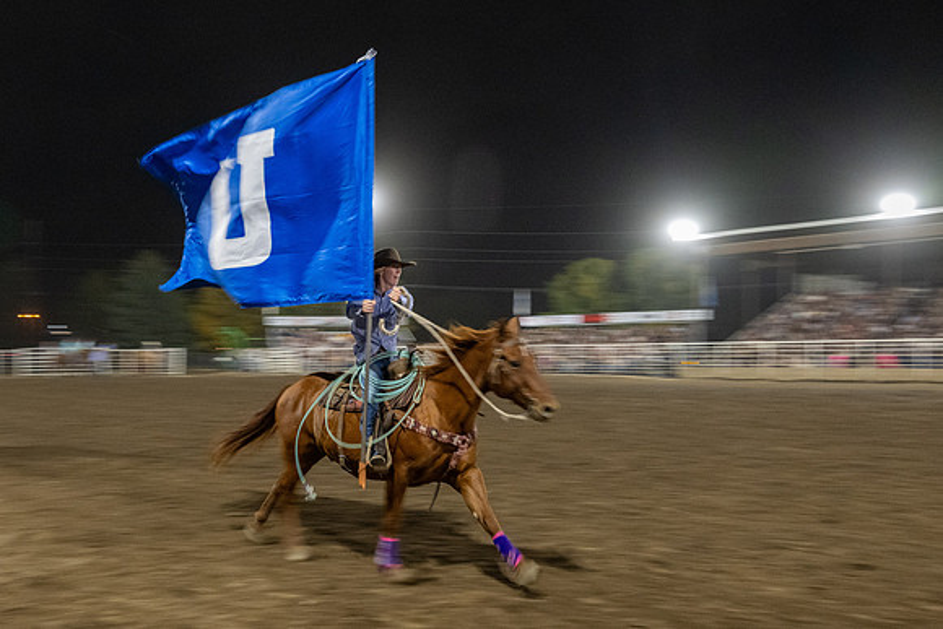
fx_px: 928
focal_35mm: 35
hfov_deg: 53.8
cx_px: 422
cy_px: 370
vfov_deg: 37.4
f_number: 4.5
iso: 3200
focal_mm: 24
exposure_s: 1/60
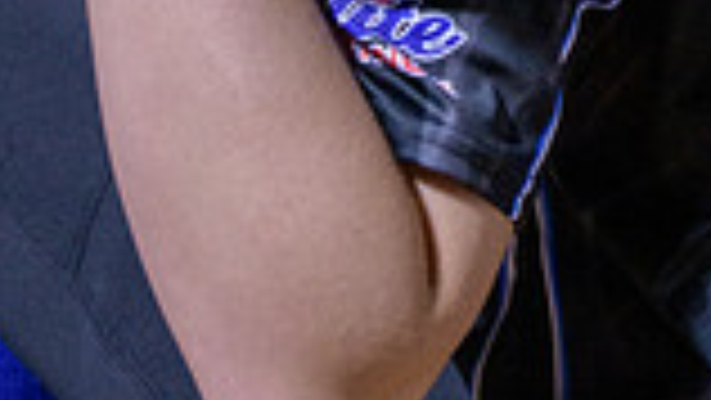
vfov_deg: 5.7
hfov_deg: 10.3
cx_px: 590
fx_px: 3942
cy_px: -445
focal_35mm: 209
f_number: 5
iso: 4000
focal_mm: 70
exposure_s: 1/250
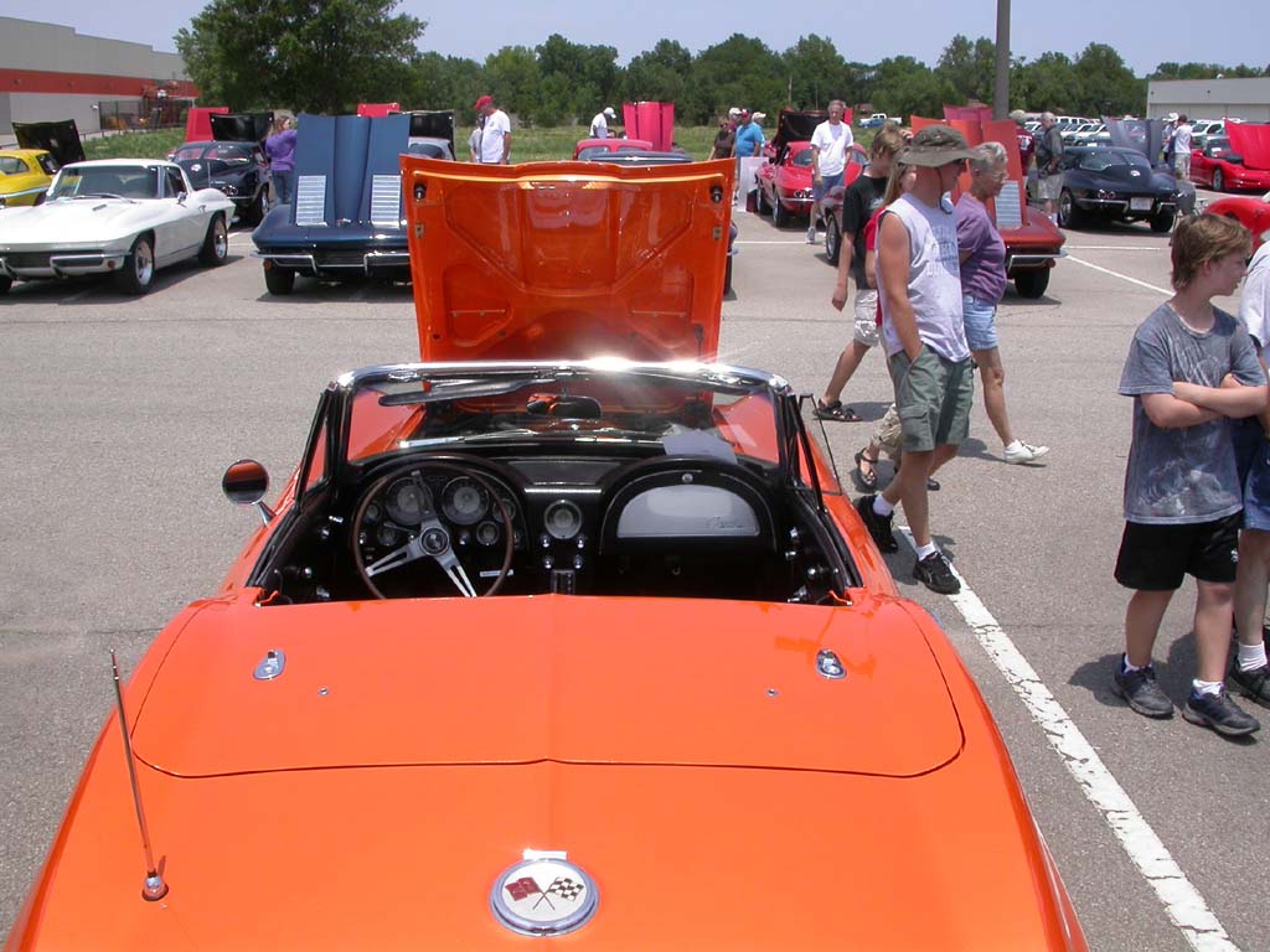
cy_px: 476
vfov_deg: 37.7
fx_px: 1394
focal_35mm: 38
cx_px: 635
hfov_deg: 49.0
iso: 100
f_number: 7.5
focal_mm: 7.85
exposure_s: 1/387
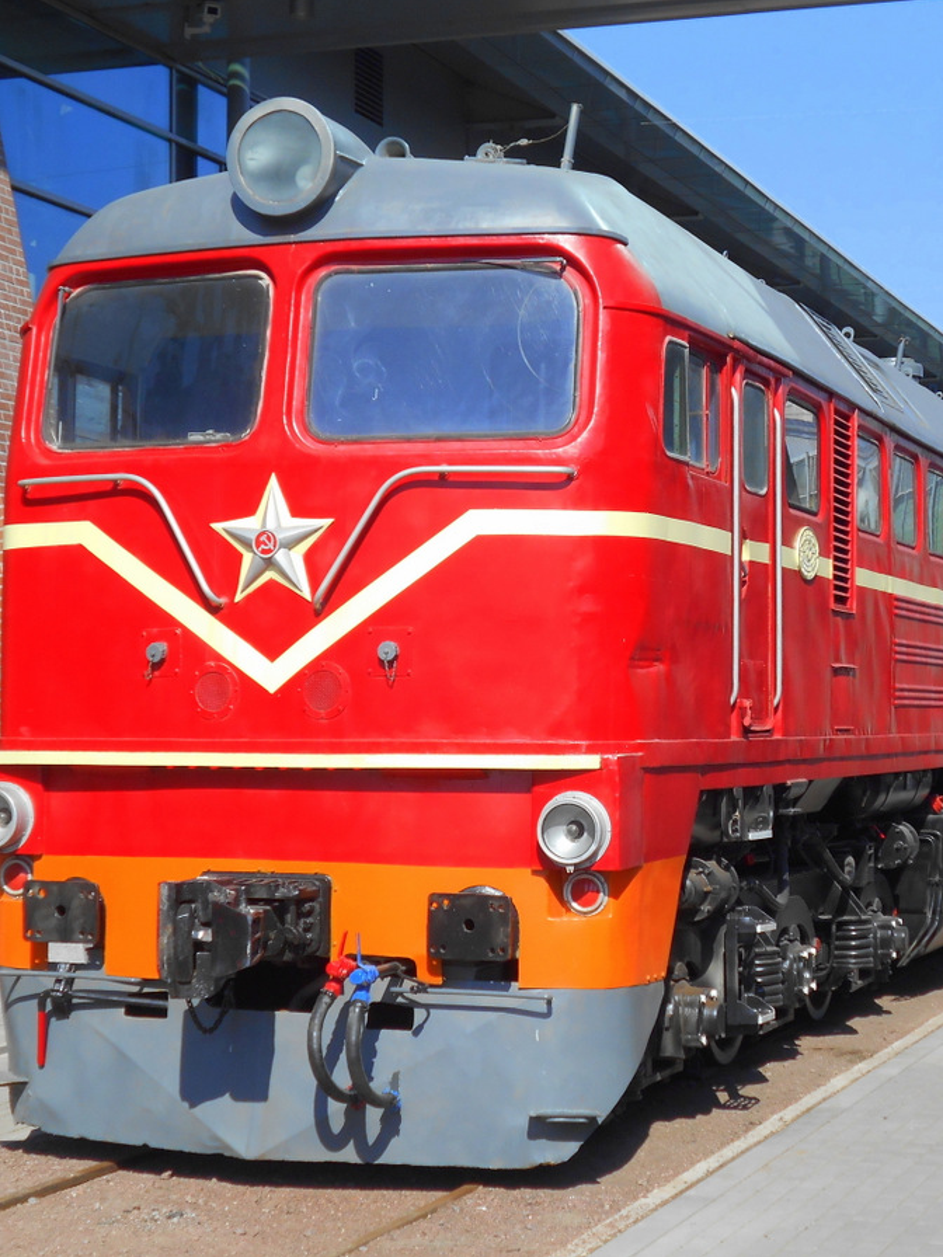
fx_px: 2434
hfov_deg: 21.9
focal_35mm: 67
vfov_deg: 29.0
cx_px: 573
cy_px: 628
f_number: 4.5
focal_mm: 8.8
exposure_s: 1/500
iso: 80
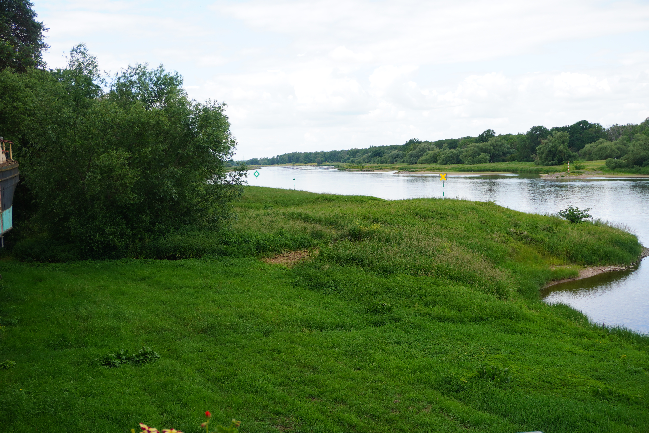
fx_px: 811
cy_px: 216
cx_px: 324
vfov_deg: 29.9
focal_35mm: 45
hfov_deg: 43.6
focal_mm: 30
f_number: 5.6
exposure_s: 1/200
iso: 100
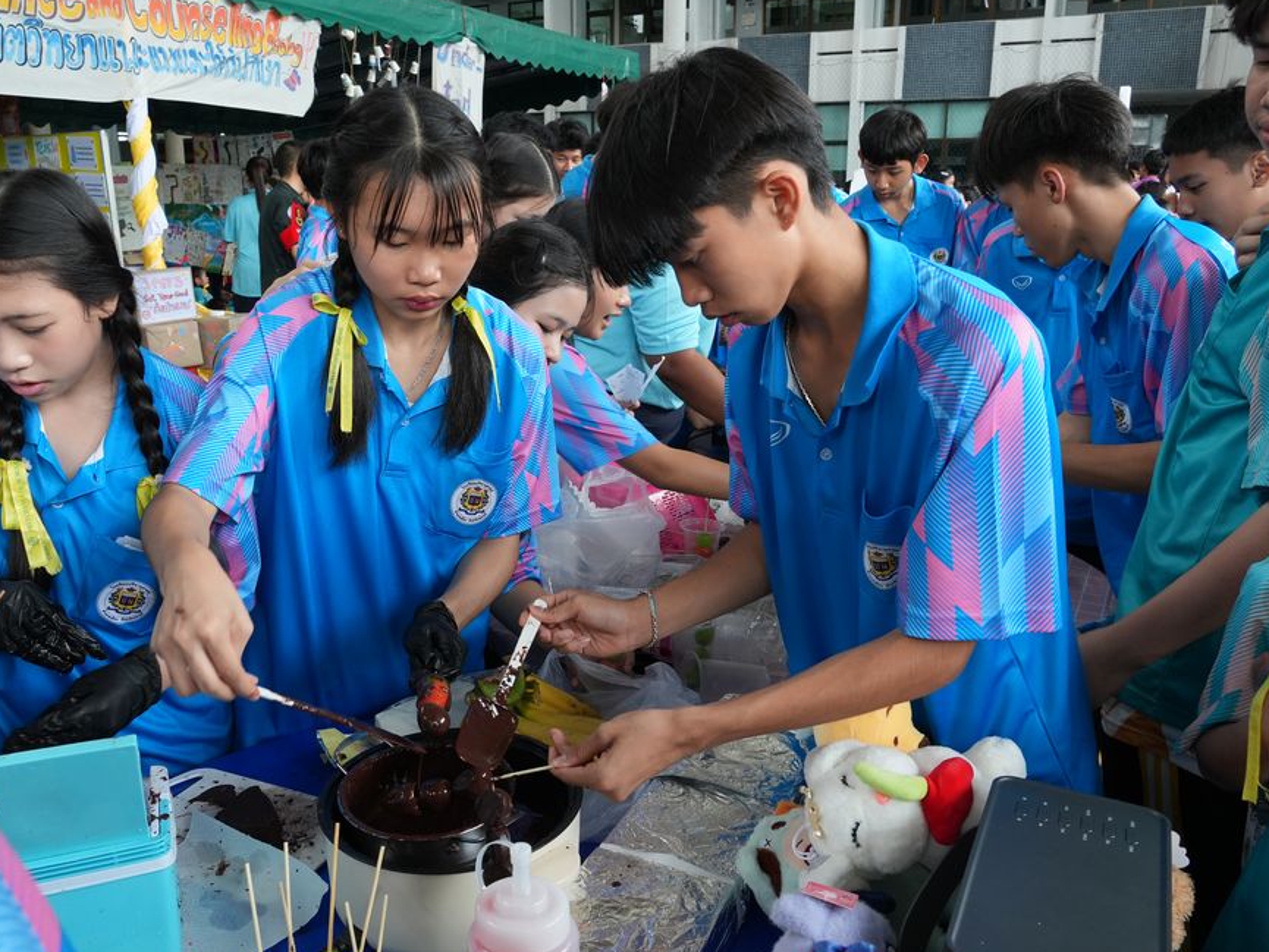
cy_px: 473
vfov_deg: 46.8
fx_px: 1100
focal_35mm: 30
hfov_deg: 59.9
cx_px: 584
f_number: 7.1
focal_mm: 18
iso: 800
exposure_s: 1/125
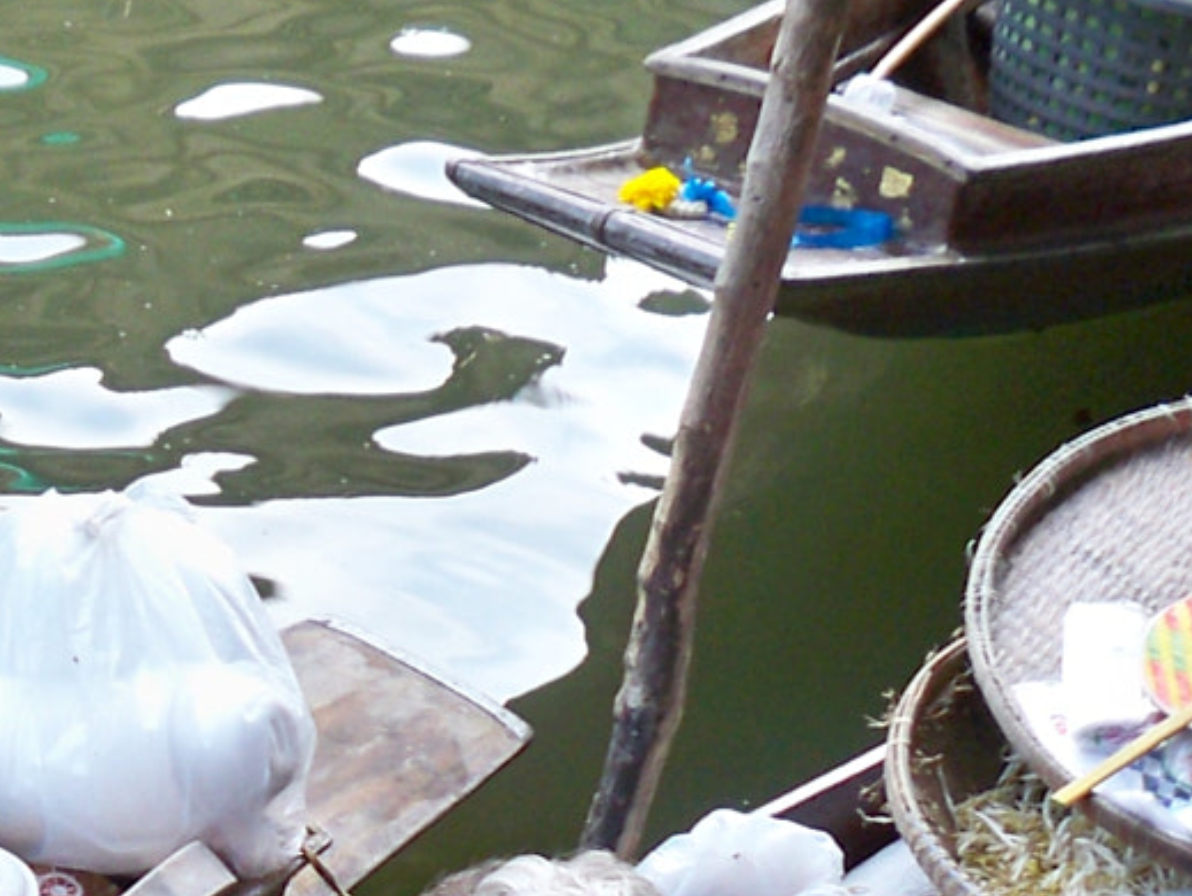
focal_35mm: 138
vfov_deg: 10.5
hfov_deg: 13.8
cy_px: 1270
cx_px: -347
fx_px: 4755
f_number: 3.1
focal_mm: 6.3
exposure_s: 1/60
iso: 125
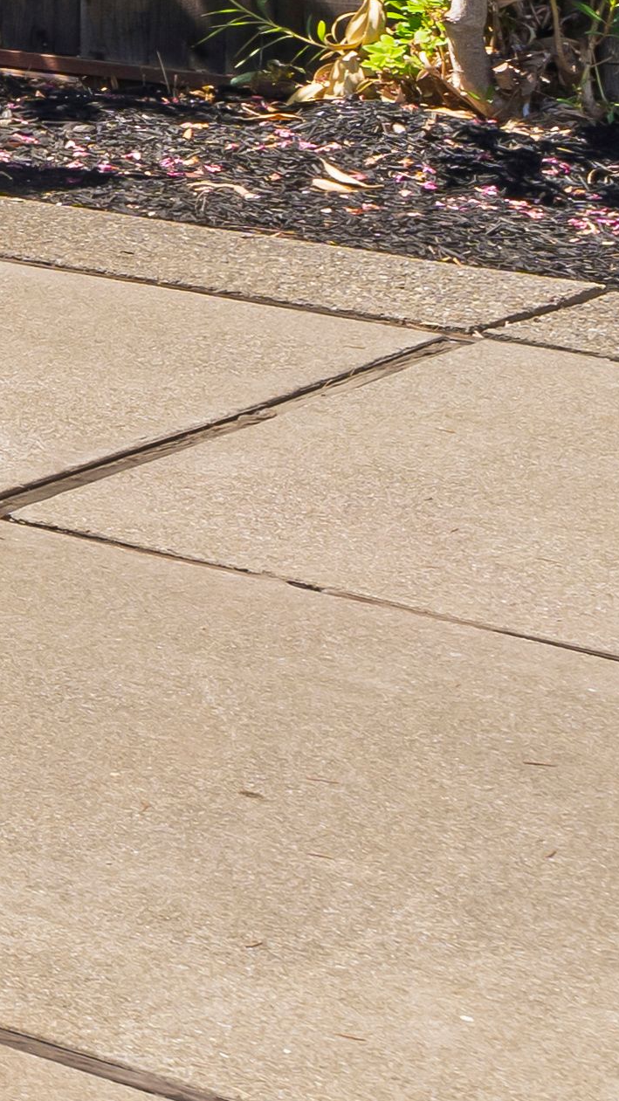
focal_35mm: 122
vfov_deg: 16.3
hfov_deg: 6.2
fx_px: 3561
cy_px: -451
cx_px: -2487
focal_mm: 17
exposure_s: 1/10
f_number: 8
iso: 100
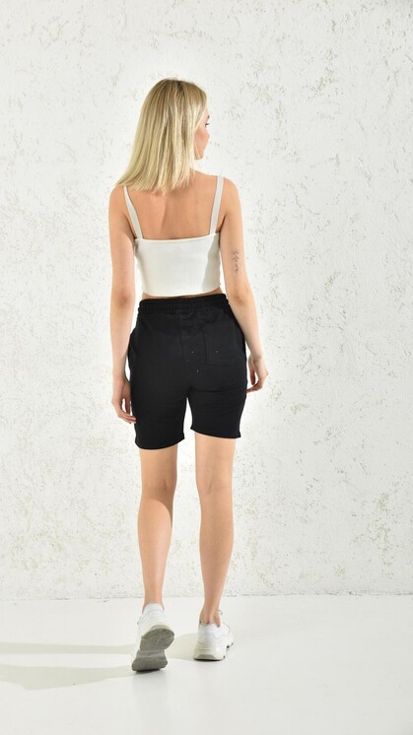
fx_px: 1150
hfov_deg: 20.4
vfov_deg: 35.5
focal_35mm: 59
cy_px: 368
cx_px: 191
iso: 100
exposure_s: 1/160
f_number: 7.1
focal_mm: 56
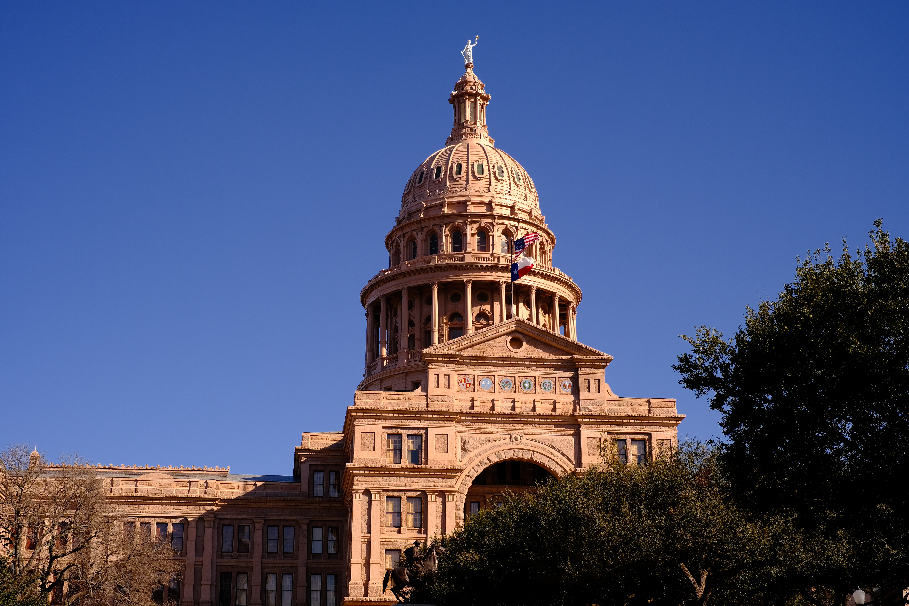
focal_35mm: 53
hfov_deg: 37.5
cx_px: 454
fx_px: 1338
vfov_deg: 25.5
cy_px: 303
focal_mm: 35
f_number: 5.6
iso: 160
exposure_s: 1/680
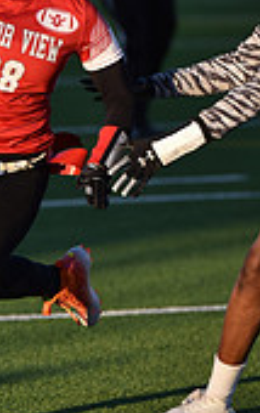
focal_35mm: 538
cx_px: -15
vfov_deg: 3.9
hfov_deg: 2.5
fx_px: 6069
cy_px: 153
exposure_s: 1/1250
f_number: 2.8
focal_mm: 200
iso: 140
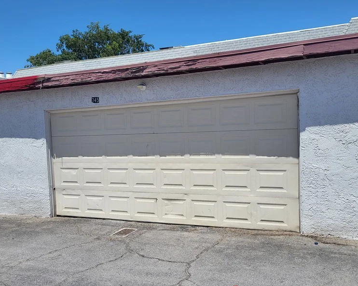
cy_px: 157
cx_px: 189
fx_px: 371
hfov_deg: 51.5
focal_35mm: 35
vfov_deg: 42.2
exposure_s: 1/3354
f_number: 1.8
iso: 40
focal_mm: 5.4
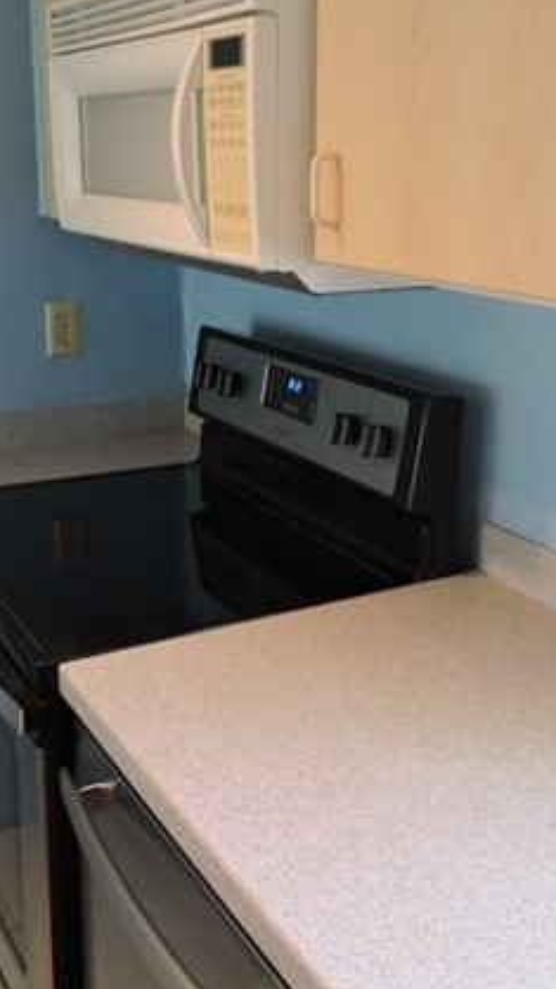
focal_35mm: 40
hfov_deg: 29.6
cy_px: 445
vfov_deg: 50.4
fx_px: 1049
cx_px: 336
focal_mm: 4.3
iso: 400
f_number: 3.3
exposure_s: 1/30
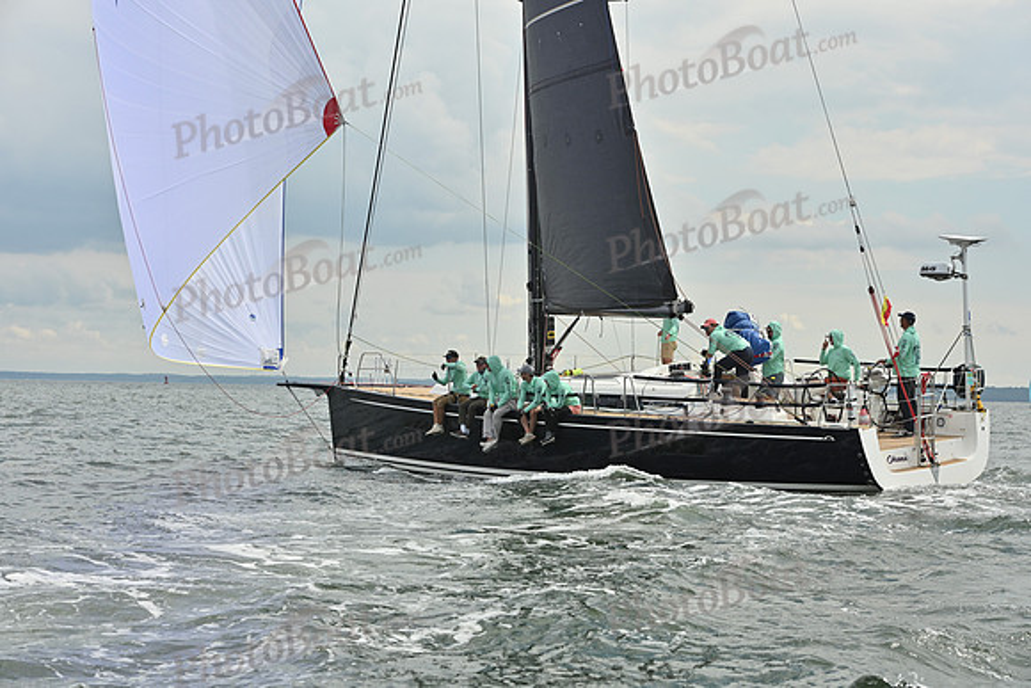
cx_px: 516
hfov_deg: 28.8
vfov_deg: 19.5
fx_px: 2005
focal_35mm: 70
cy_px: 344
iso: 320
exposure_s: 1/1600
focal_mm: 70
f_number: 7.1
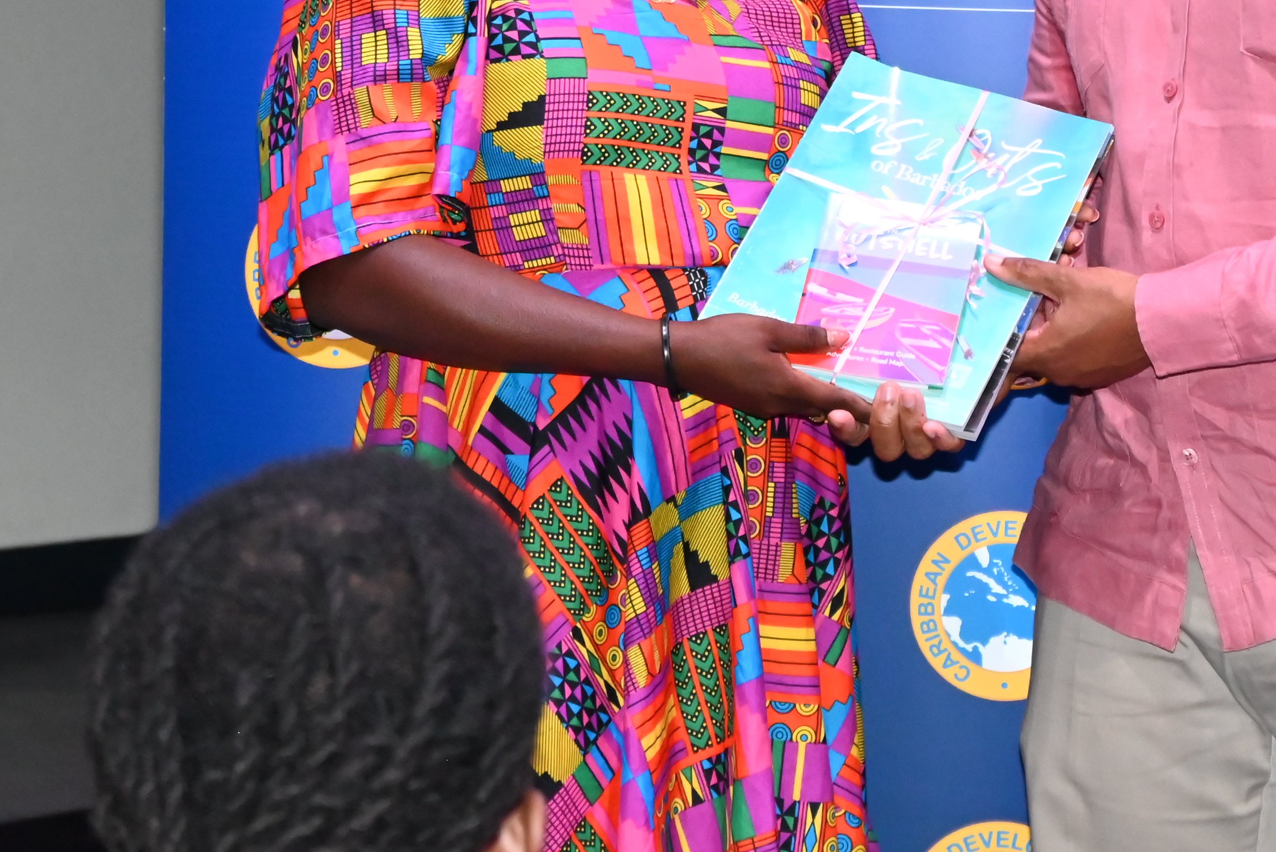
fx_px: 5815
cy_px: -178
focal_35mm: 164
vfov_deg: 8.3
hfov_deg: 12.5
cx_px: 698
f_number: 6
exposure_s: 1/80
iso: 4500
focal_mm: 66
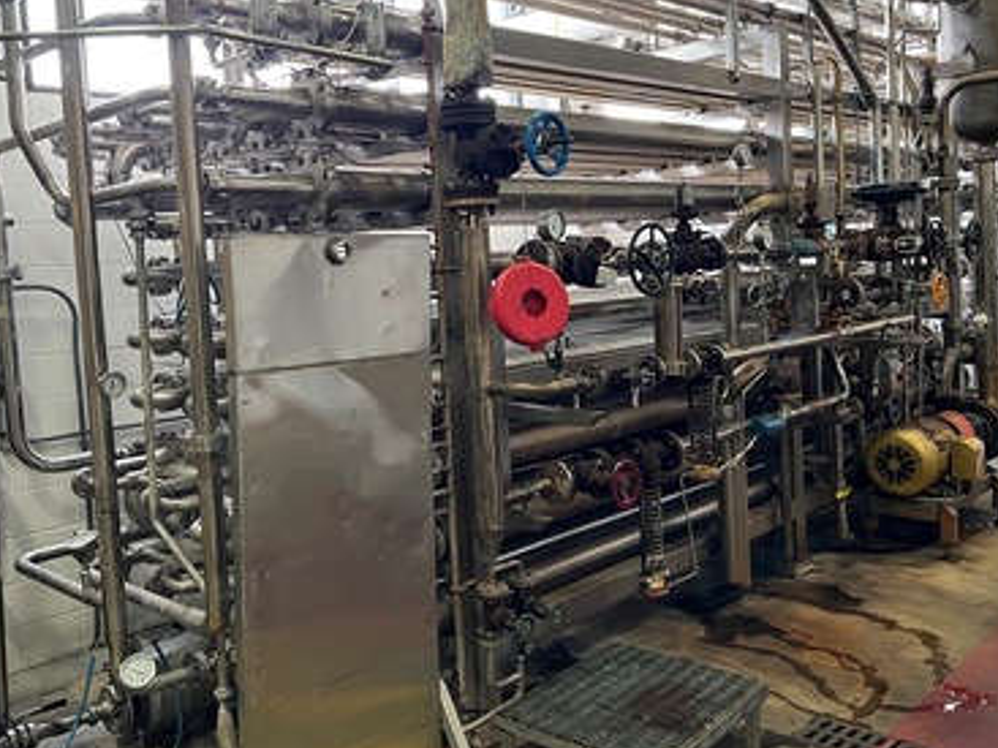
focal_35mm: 34
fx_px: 980
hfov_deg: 53.9
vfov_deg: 41.6
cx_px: 465
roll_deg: +1.8
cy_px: 310
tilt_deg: -1.6
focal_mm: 5.7
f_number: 1.5
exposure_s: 1/60
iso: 160
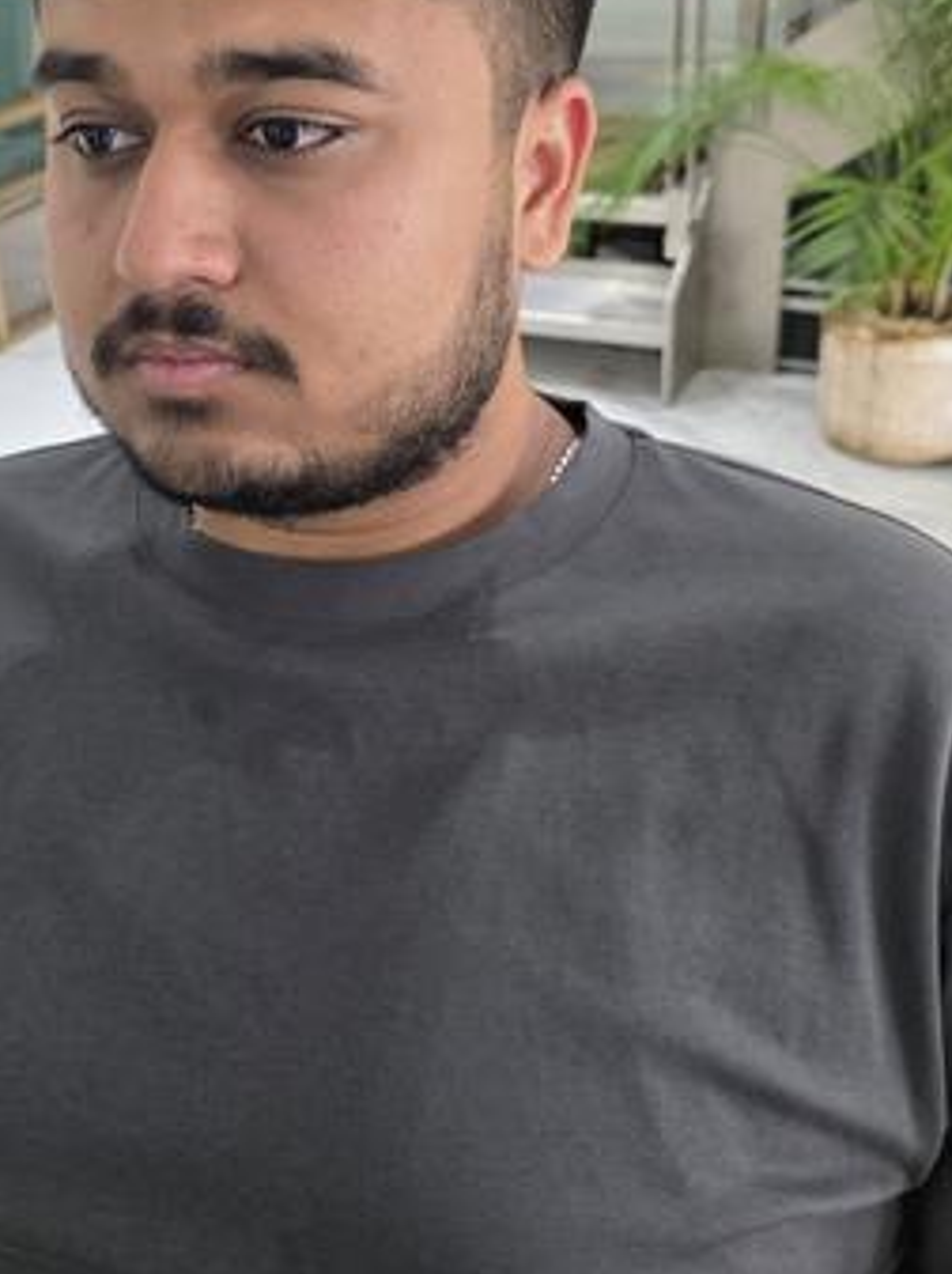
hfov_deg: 34.4
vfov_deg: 45.4
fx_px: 1506
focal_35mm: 41
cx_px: 242
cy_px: 476
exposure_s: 1/100
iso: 200
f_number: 1.7
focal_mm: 6.3
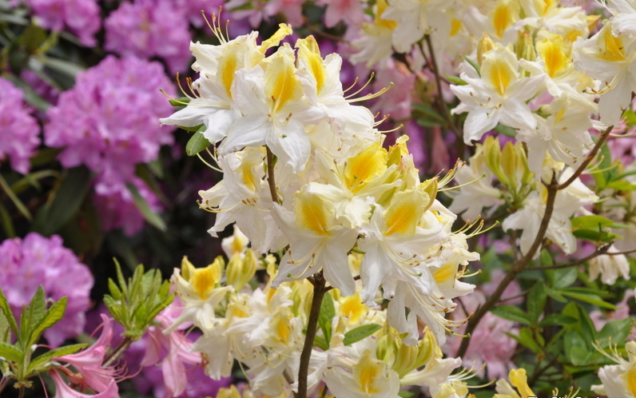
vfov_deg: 14.7
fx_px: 1543
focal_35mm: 89
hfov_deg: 23.3
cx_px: 319
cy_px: 209
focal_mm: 58
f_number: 9.5
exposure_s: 1/350
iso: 200
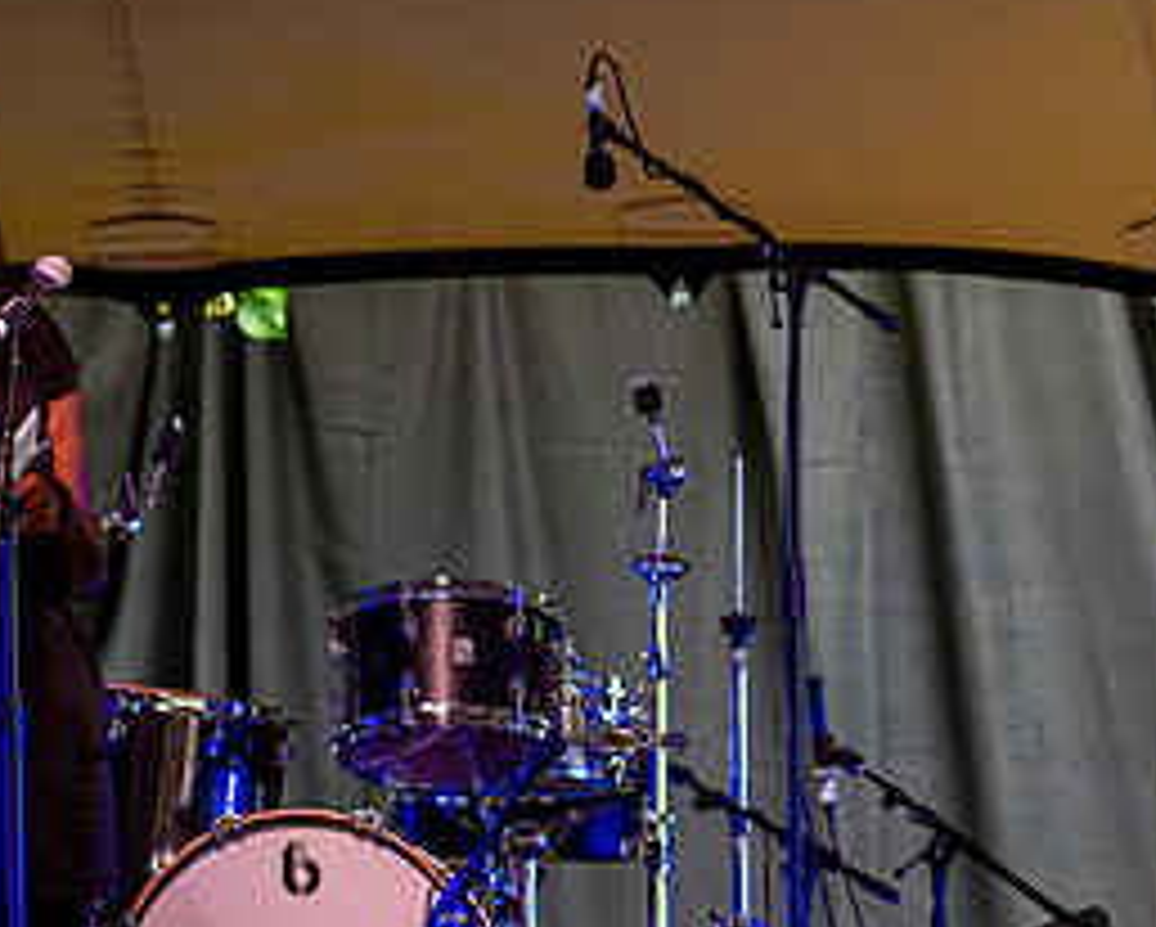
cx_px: 962
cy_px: 419
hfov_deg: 3.6
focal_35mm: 530
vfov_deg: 2.9
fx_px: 18147
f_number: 2.8
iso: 2000
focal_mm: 200
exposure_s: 1/160
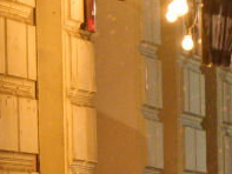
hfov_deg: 2.2
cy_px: 313
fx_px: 6036
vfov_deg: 1.7
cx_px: 531
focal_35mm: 900
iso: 3200
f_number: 3.2
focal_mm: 180
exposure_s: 1/125
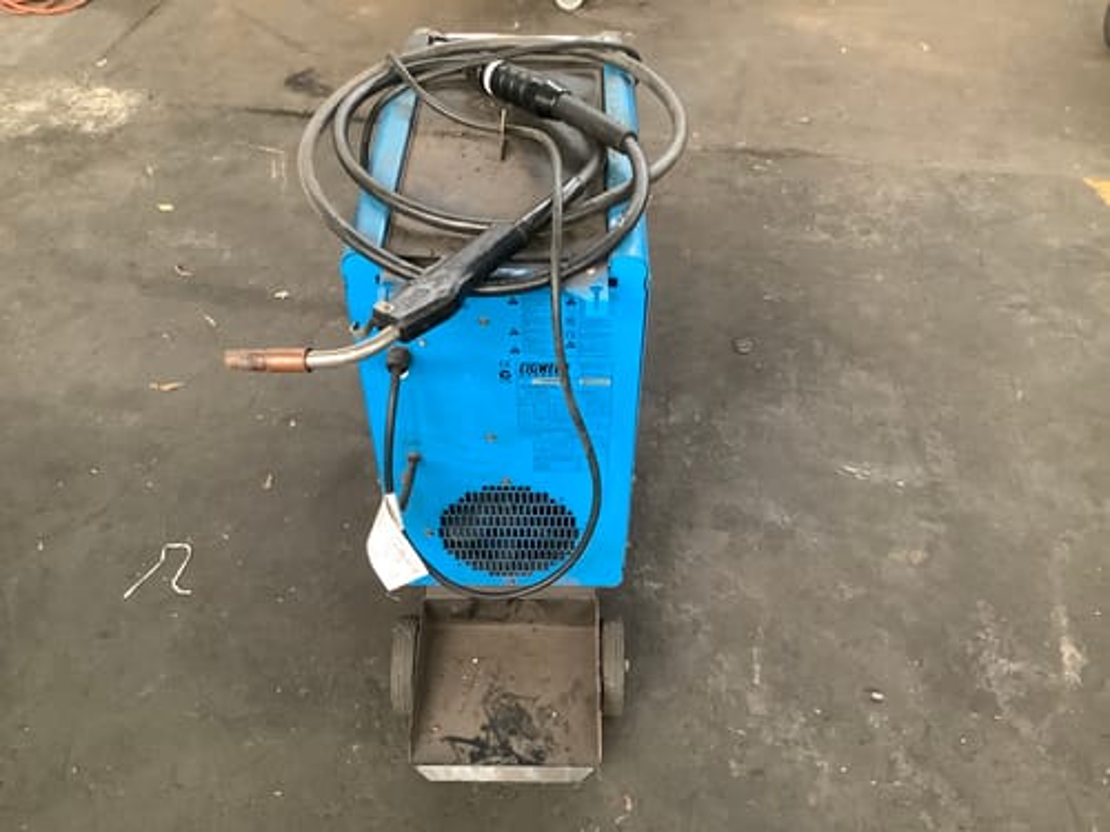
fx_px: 994
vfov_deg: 45.4
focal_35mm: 31
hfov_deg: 58.4
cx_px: 555
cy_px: 416
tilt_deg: -42.9
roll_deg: +2.5
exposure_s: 1/40
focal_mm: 3.3
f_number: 2.4
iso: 320
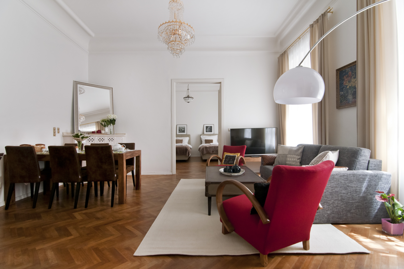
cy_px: 134
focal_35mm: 16
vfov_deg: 71.9
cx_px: 202
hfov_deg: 95.1
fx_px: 185
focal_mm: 11
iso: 800
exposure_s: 1/80
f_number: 5
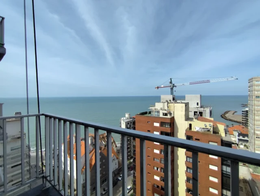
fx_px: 120
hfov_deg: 94.5
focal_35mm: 16
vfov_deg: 78.2
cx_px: 130
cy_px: 98
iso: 50
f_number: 2.2
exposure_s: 1/1748
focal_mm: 1.65
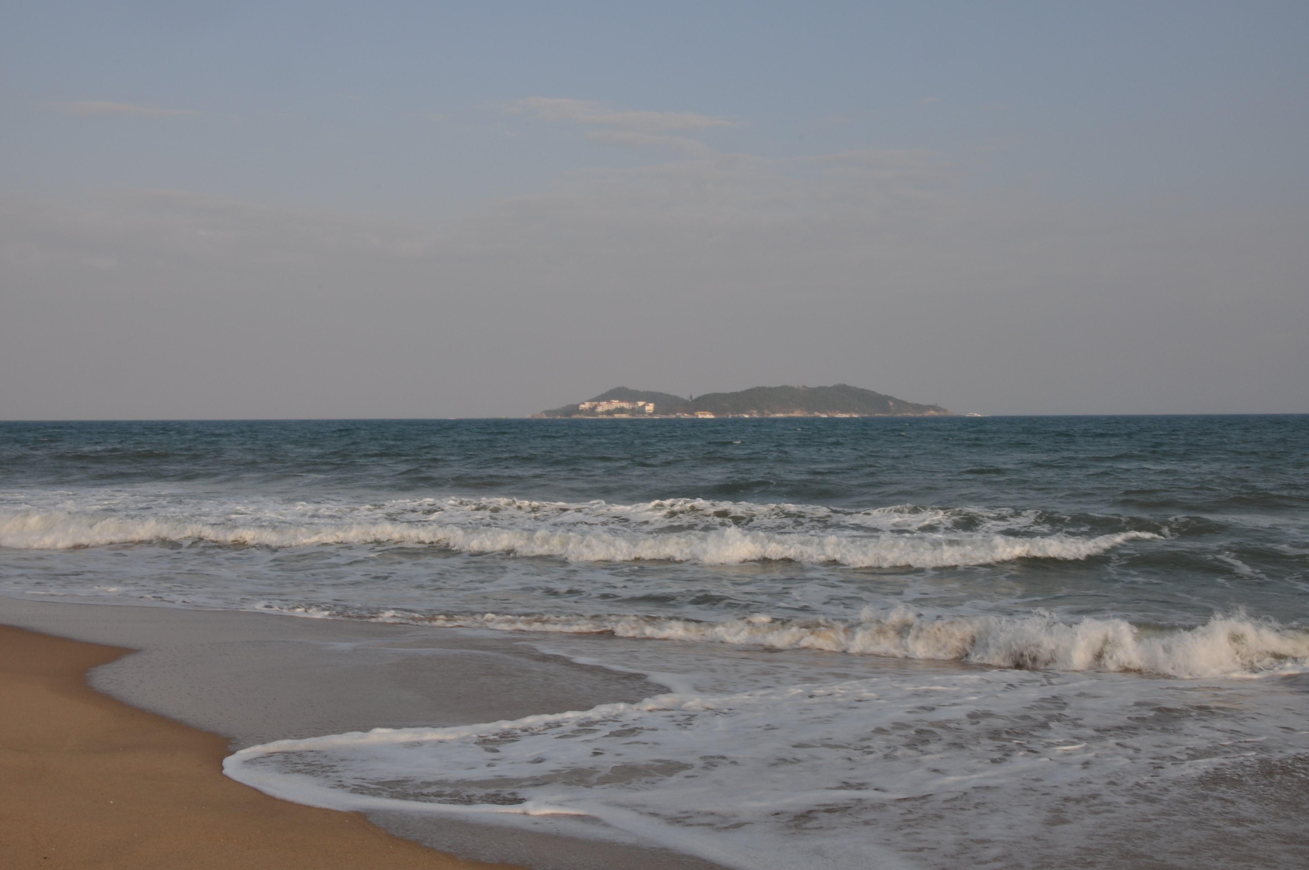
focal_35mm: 38
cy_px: 435
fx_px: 1362
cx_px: 654
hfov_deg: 51.3
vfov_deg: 35.4
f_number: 22
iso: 200
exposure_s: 1/50
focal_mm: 25
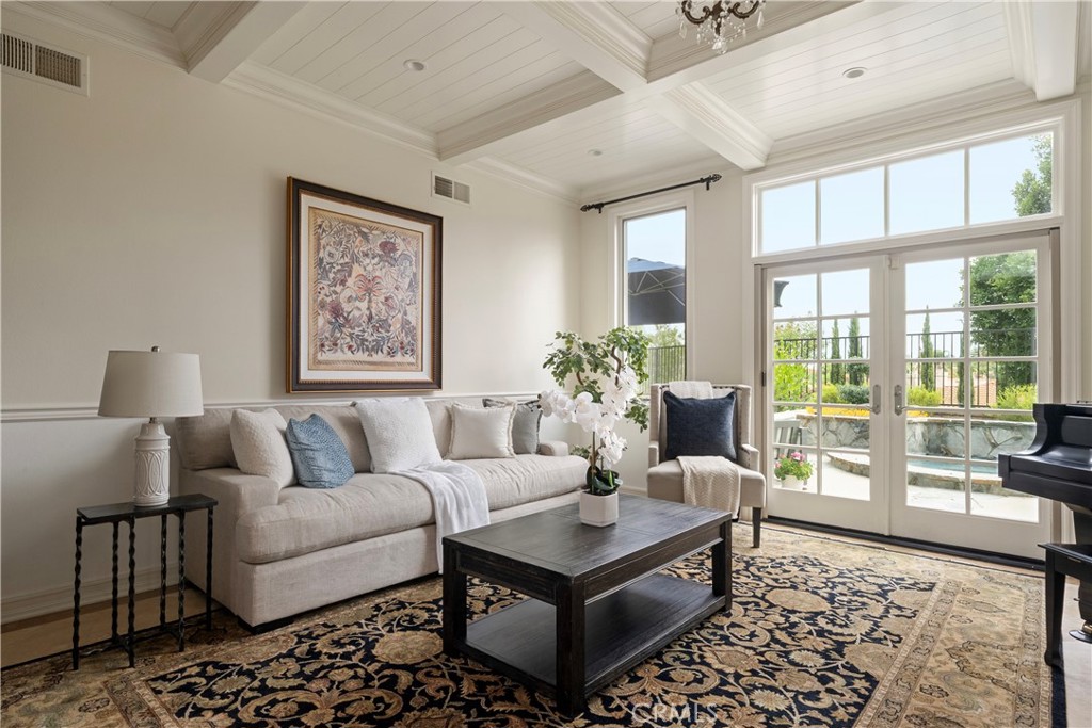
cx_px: 546
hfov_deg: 90.0
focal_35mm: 18
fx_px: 546
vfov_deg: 67.4
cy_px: 364
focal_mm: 18
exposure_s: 1/8
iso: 500
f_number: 14
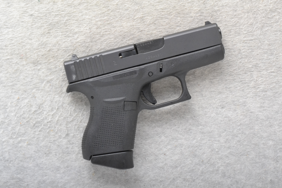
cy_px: 94
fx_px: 564
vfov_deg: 18.9
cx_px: 141
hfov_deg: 28.1
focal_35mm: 72
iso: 3200
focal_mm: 48
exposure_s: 1/160
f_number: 20
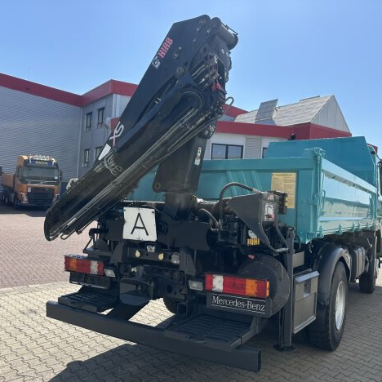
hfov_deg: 55.4
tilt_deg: +3.1
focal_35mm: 29
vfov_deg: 55.6
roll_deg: -4.5
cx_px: 217
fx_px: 362
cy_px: 195
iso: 80
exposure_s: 1/4348
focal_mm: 6.86
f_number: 1.78
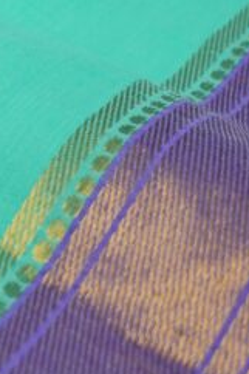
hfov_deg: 9.8
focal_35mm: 134
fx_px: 1392
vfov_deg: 15.3
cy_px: 124
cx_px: -179
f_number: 4
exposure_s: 1/160
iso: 160
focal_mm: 24
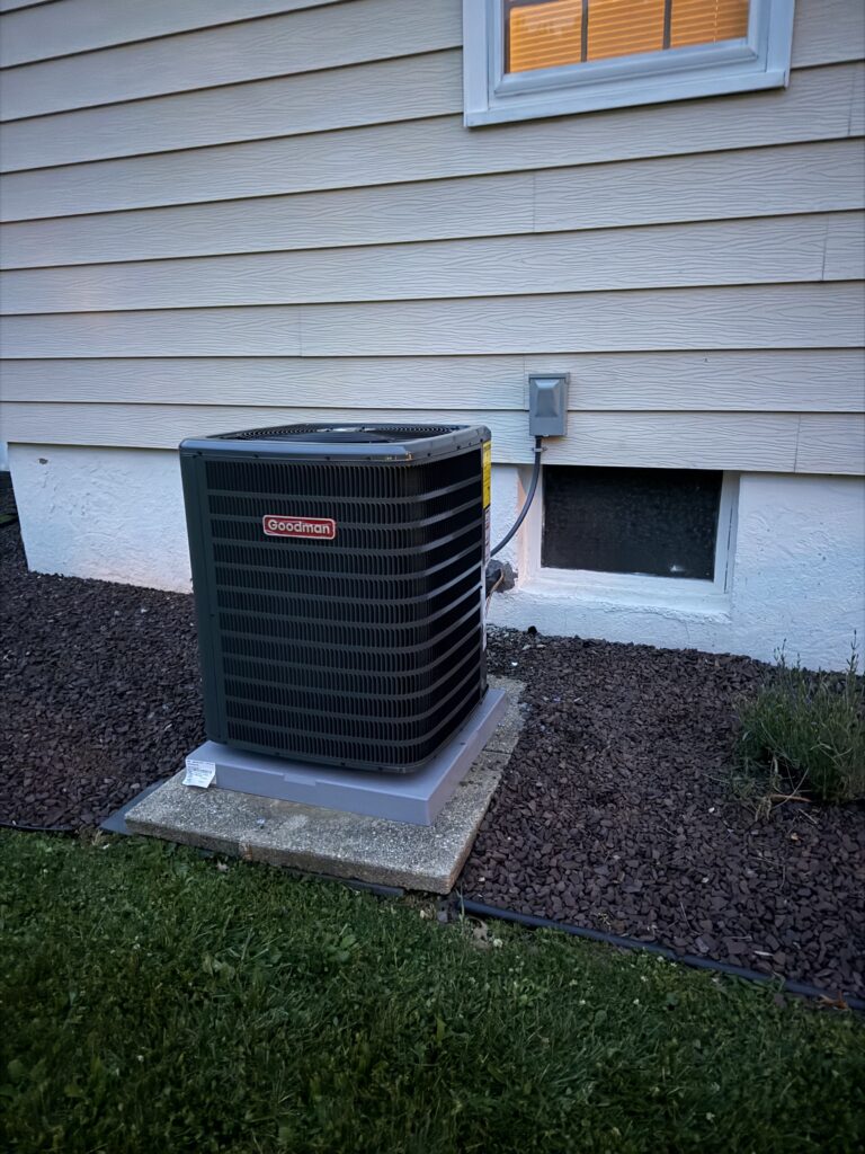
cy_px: 577
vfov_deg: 71.6
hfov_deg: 56.8
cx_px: 432
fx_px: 800
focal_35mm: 24
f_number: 1.78
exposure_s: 1/9
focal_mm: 6.76
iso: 2000
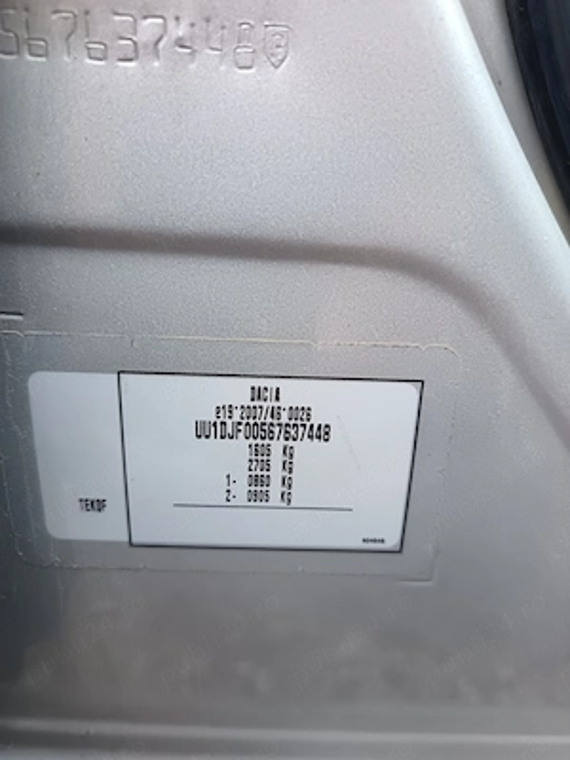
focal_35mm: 24
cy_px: 380
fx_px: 527
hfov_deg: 56.8
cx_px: 285
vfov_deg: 71.6
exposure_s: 1/100
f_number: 1.75
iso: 722
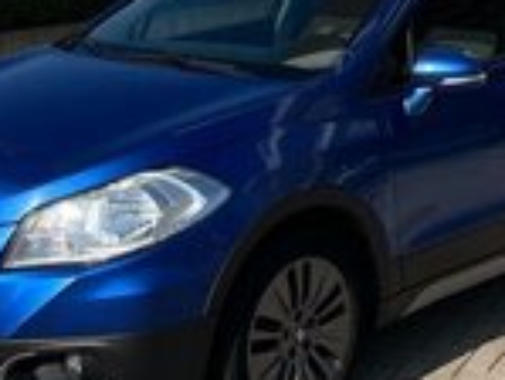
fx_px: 1241
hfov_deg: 22.9
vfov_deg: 16.5
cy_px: -105
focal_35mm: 85
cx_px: 356
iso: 50
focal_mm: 5.1
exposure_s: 1/5848
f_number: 1.6
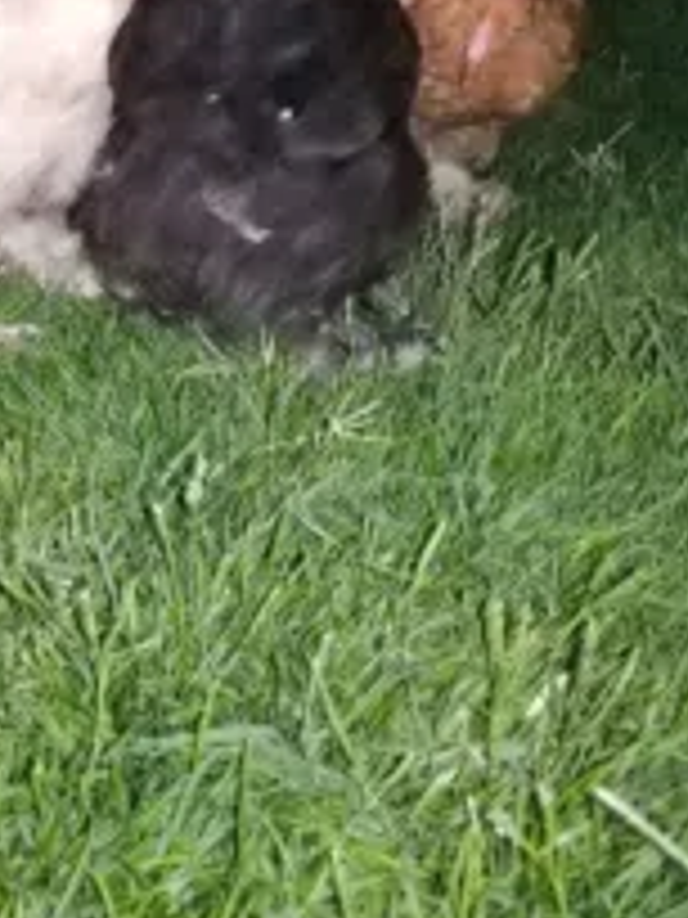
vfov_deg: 38.9
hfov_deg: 30.5
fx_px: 1193
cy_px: 81
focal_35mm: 45
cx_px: 49
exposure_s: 1/25
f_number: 1.6
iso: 3076
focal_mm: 4.09
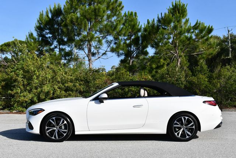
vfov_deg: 28.1
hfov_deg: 41.1
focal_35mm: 48
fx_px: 315
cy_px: 79
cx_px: 118
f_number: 8
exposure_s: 1/320
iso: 100
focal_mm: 24
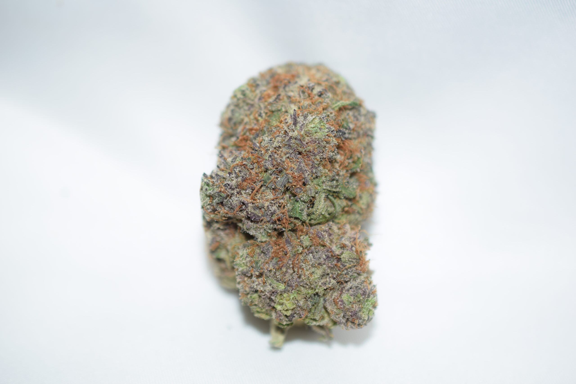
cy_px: 192
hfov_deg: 33.4
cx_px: 288
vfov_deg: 22.6
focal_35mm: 60
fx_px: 960
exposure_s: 1/60
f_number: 3.2
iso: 100
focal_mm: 40
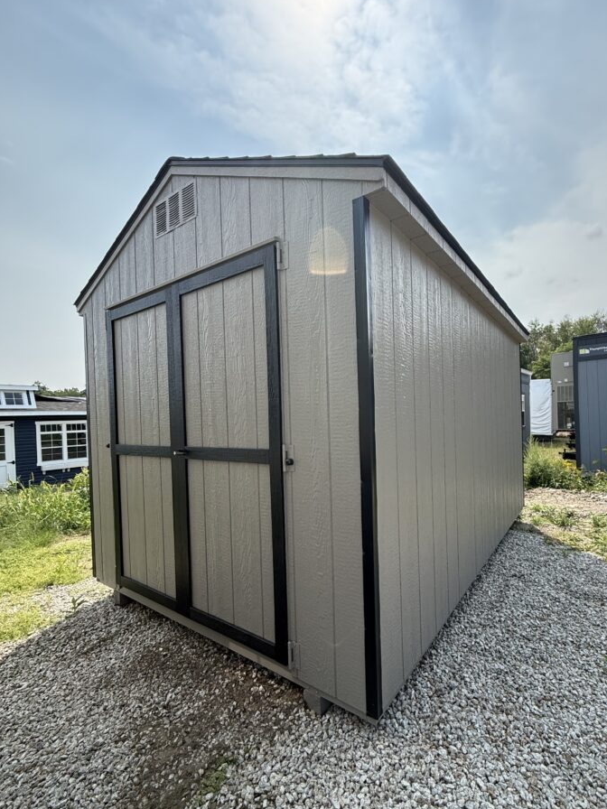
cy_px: 423
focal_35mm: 16
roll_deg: +0.7
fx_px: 374
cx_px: 331
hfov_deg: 77.9
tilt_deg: -0.4
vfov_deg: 94.4
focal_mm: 2.22
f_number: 2.2
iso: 64
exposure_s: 1/1285
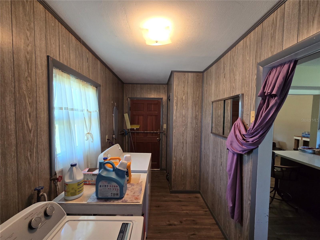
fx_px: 120
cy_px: 120
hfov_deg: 106.2
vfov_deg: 89.9
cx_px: 160
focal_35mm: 13
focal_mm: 2.2
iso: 200
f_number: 2.2
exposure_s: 1/60
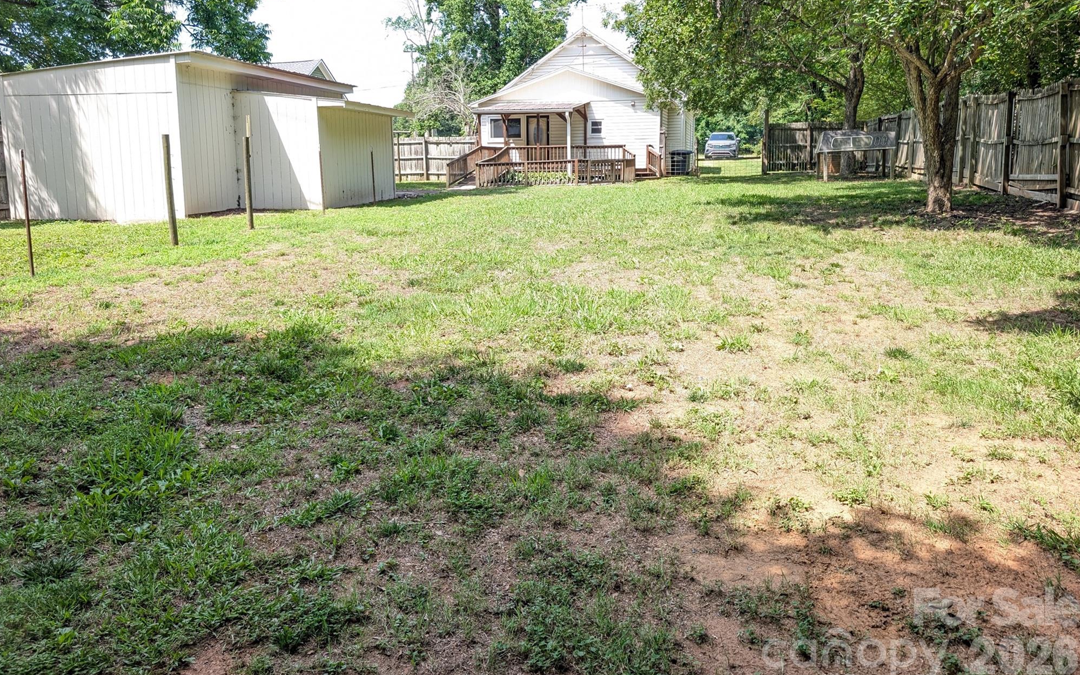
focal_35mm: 26
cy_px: 279
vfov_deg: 47.4
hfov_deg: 70.4
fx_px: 765
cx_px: 534
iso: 21
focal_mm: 6.9
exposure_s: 1/158
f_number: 1.68
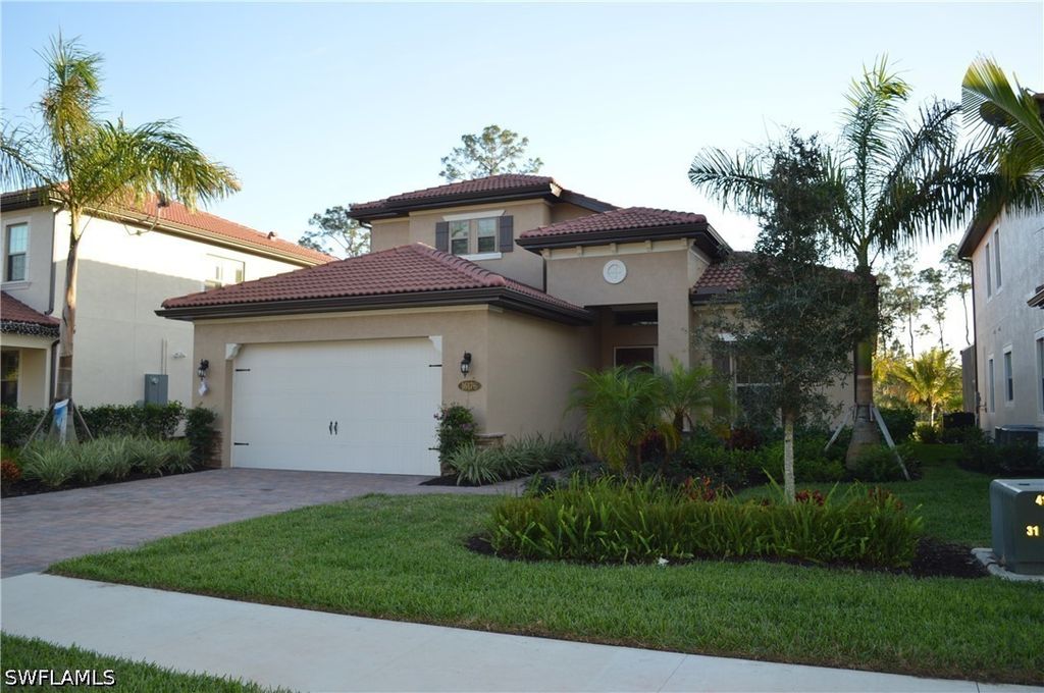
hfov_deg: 67.4
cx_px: 522
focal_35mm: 27
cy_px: 346
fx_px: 782
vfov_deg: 47.8
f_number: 4
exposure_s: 1/125
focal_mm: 18
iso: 125
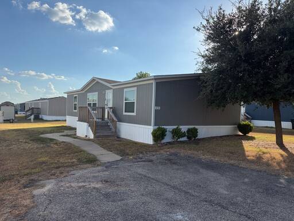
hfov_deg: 71.6
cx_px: 147
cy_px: 110
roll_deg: -1.4
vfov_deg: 56.8
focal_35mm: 24
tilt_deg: -1.2
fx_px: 204
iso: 80
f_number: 1.78
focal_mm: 6.76
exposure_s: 1/4975
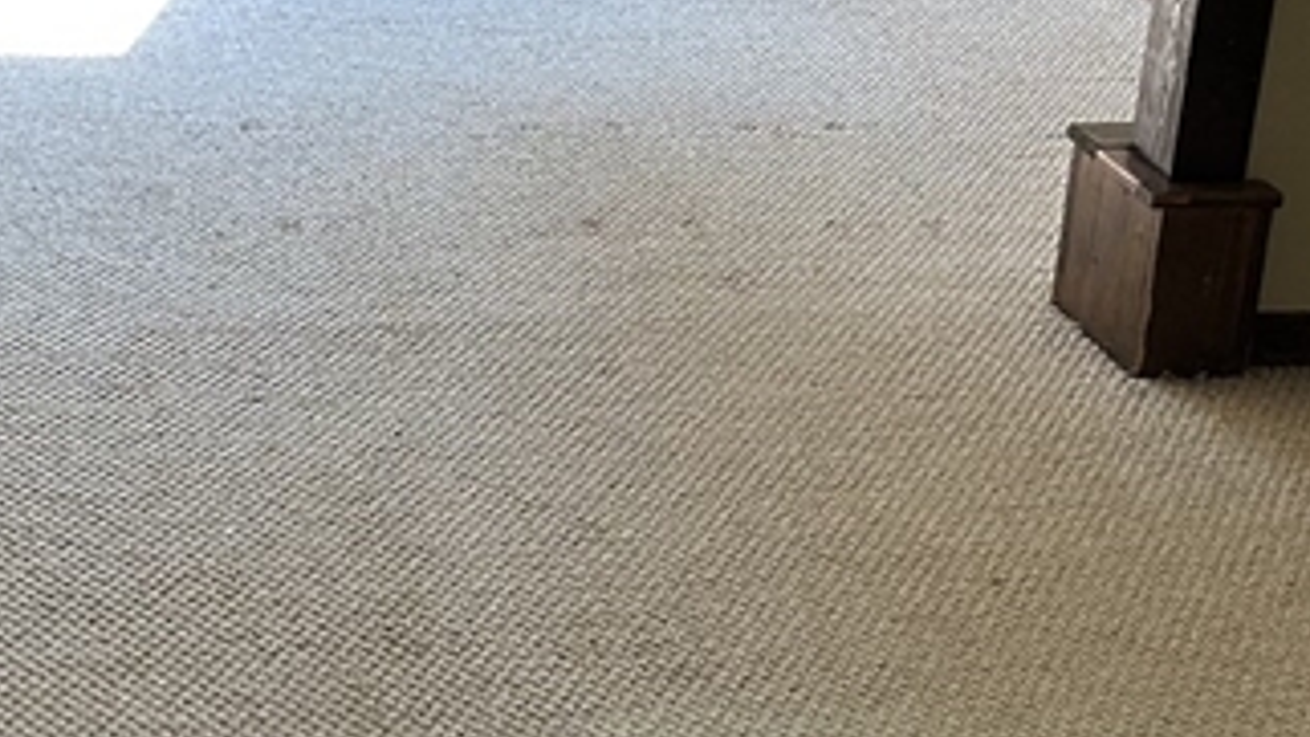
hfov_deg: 23.5
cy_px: 383
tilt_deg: -21.1
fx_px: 3126
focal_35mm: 90
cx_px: 346
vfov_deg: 13.4
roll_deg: -3.1
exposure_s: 1/120
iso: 100
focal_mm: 5.7
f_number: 1.5
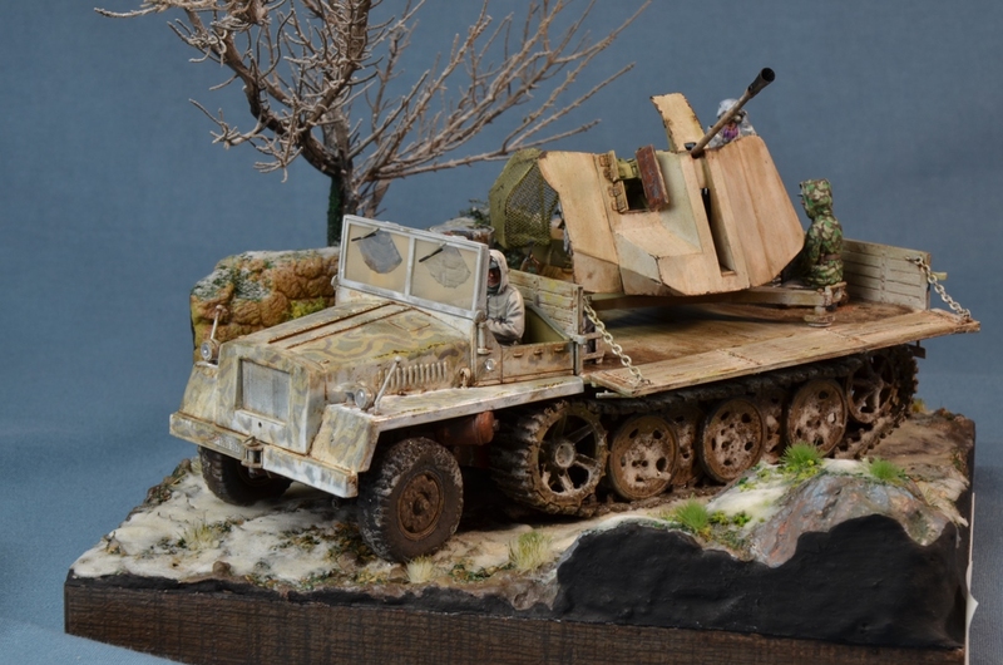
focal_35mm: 99
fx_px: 2753
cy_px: 332
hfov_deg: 20.7
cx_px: 502
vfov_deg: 13.8
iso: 200
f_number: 18
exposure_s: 1/5
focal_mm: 66
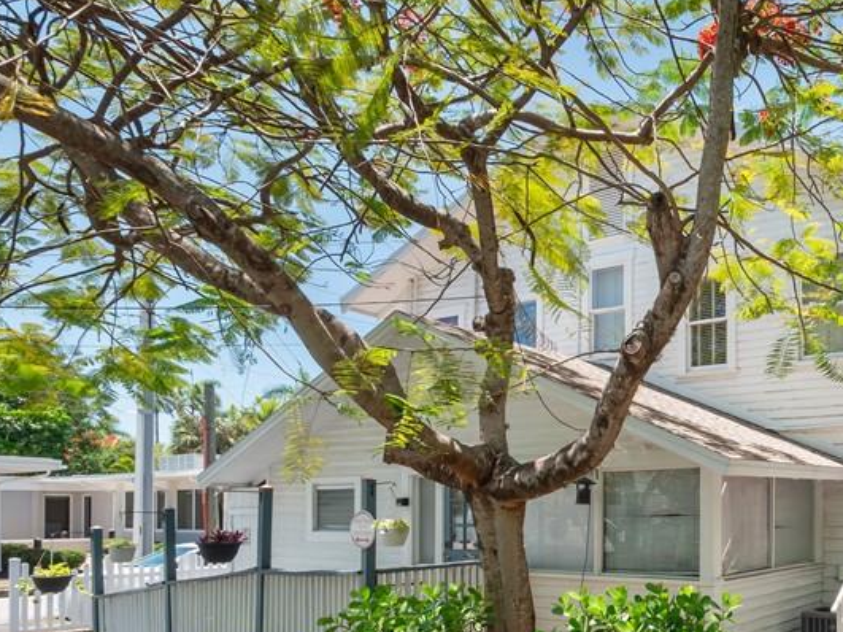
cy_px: 518
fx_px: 657
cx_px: 805
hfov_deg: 54.1
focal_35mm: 27
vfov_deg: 48.1
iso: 200
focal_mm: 7
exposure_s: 1/200
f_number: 7.1
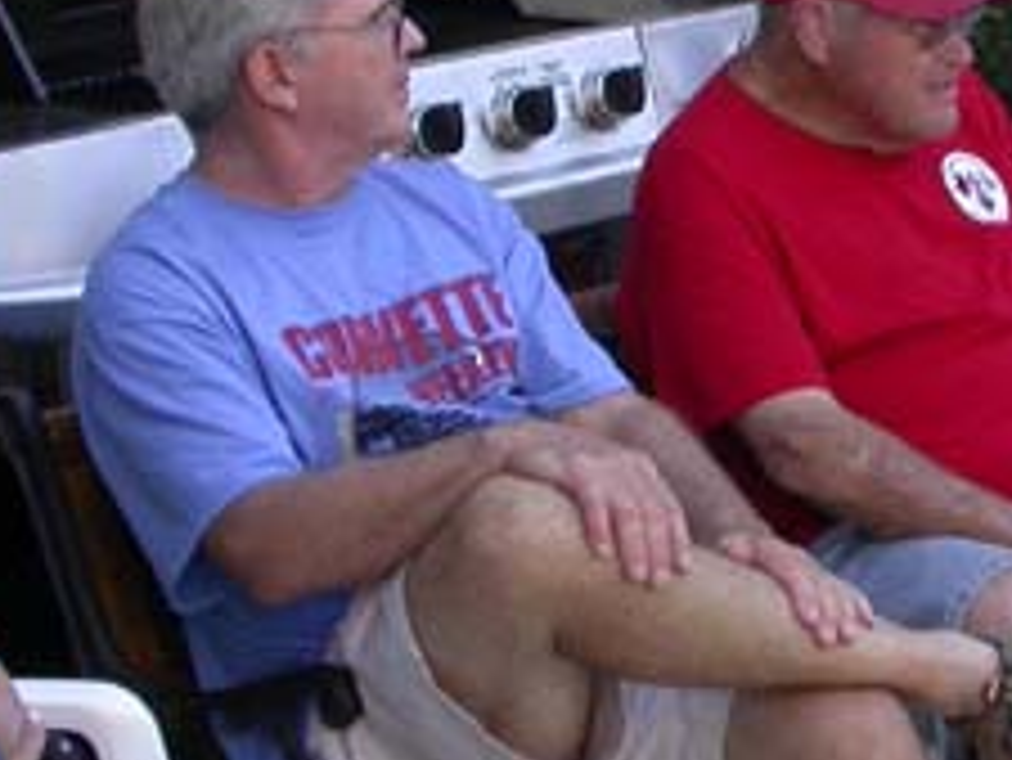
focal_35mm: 135
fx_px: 3949
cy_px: 346
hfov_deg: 14.2
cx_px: 1160
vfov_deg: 11.0
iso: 100
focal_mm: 7.85
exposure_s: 1/105
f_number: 3.7
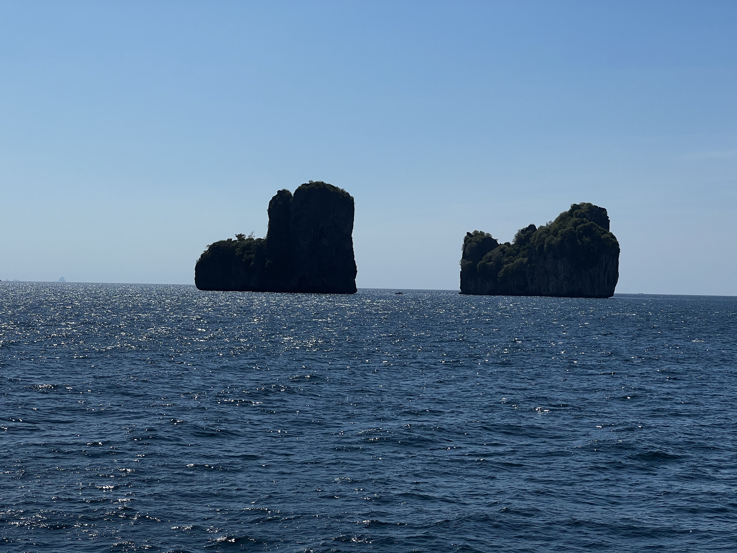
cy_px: 276
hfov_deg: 25.3
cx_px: 368
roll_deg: -0.8
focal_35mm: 77
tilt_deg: -1.7
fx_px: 1639
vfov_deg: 19.1
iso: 32
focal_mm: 9
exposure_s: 1/2320
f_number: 2.8
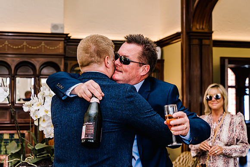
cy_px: 84
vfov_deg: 22.3
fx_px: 424
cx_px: 125
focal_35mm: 61
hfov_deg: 32.9
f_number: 5
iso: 800
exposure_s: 1/200
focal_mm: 61
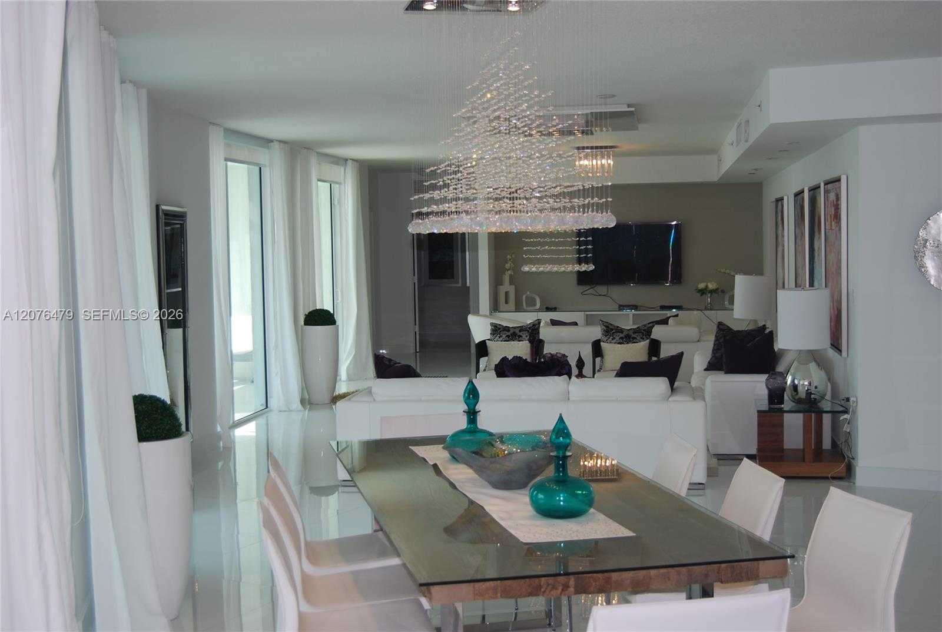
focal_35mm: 46
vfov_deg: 29.1
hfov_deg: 42.3
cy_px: 316
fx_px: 1219
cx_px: 471
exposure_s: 1/125
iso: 100
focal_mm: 31
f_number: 4.5
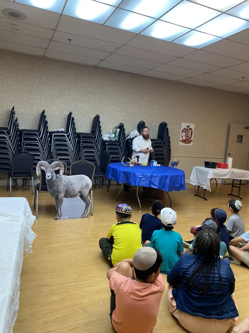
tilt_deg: -6.9
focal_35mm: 26
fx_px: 249
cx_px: 124
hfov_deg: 53.1
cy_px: 166
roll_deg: -3.5
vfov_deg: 67.3
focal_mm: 4.25
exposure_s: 1/60
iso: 250
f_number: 1.8
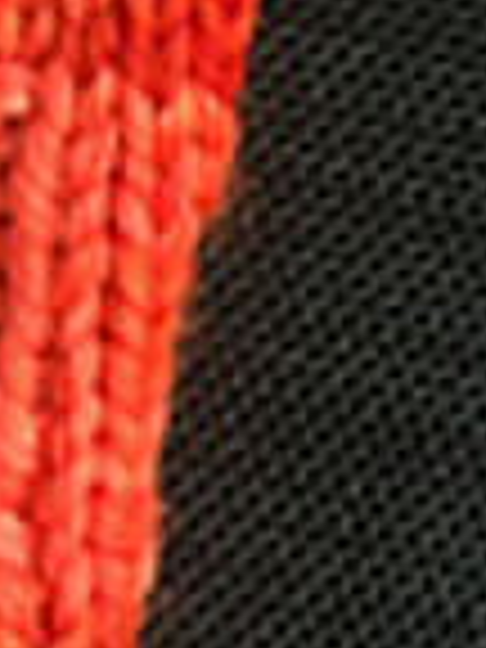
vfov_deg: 13.8
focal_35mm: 129
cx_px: -126
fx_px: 2415
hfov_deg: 11.2
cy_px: -486
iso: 50
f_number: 2.2
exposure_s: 1/15
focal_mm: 4.15
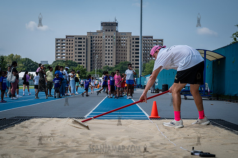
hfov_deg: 29.7
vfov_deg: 20.0
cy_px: 79
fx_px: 450
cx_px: 112
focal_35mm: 68
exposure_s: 1/1000
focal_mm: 62
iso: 100
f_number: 5
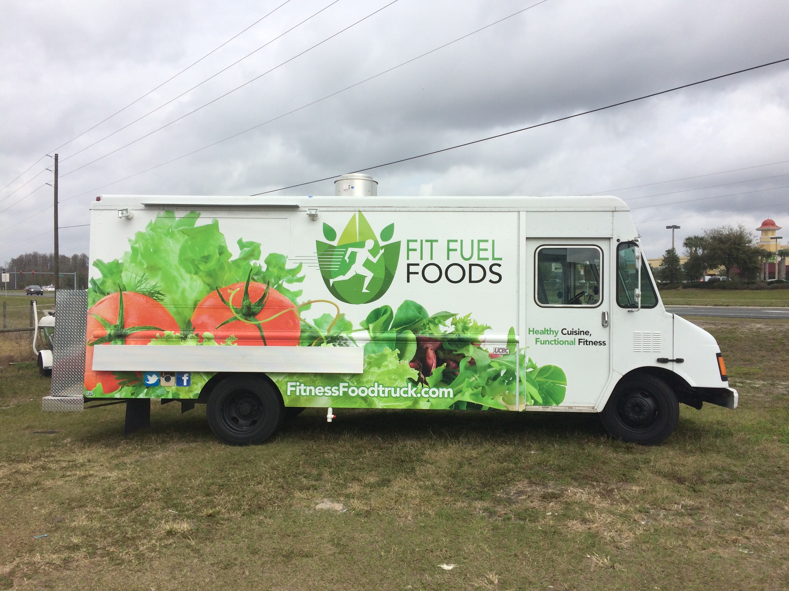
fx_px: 661
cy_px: 296
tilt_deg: -0.6
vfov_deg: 48.2
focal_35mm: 29
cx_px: 394
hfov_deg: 61.7
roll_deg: +1.6
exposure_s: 1/2740
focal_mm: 4.15
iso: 32
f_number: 2.2
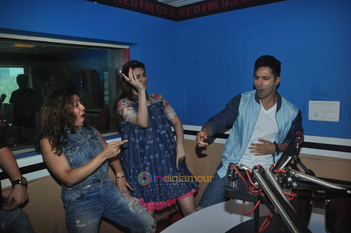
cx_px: 176
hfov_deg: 67.4
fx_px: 263
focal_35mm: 27
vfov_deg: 47.8
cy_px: 116
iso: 800
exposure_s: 1/200
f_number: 10
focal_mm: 18
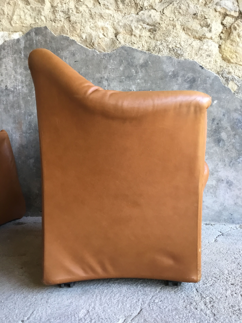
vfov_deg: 58.4
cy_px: 162
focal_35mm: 31
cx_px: 121
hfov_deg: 45.4
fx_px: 289
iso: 100
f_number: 2.4
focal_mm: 3.3
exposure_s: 1/33
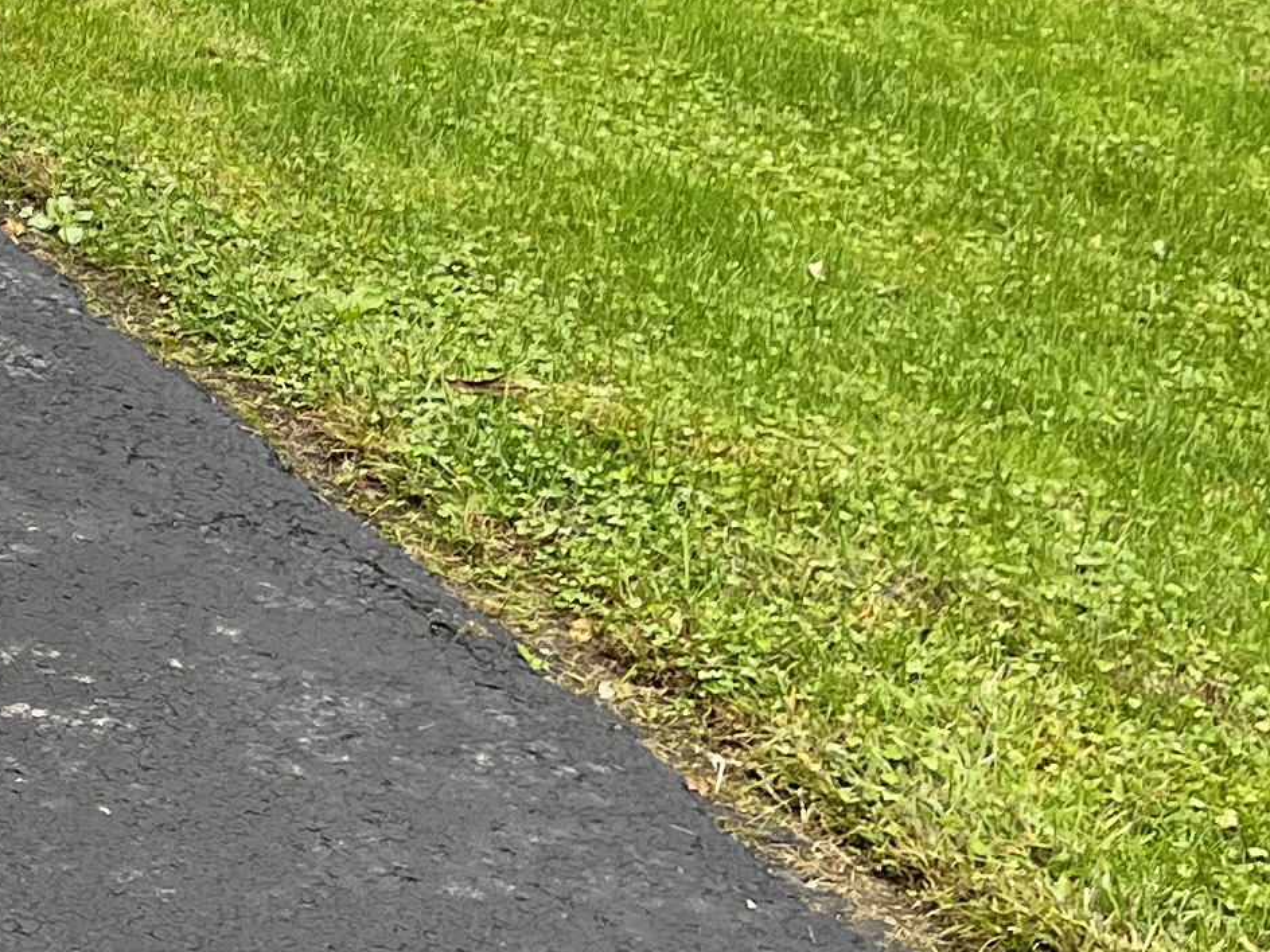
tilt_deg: -17.2
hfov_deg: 15.1
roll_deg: -1.3
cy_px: -124
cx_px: -1075
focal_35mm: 111
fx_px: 4072
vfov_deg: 13.1
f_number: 1.6
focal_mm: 5.1
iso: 50
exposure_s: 1/864
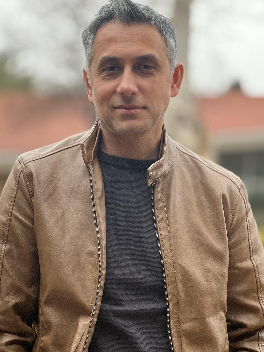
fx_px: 1149
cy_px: 227
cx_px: 110
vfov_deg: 17.4
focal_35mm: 113
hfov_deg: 13.1
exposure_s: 1/121
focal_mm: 9
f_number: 2.8
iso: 64
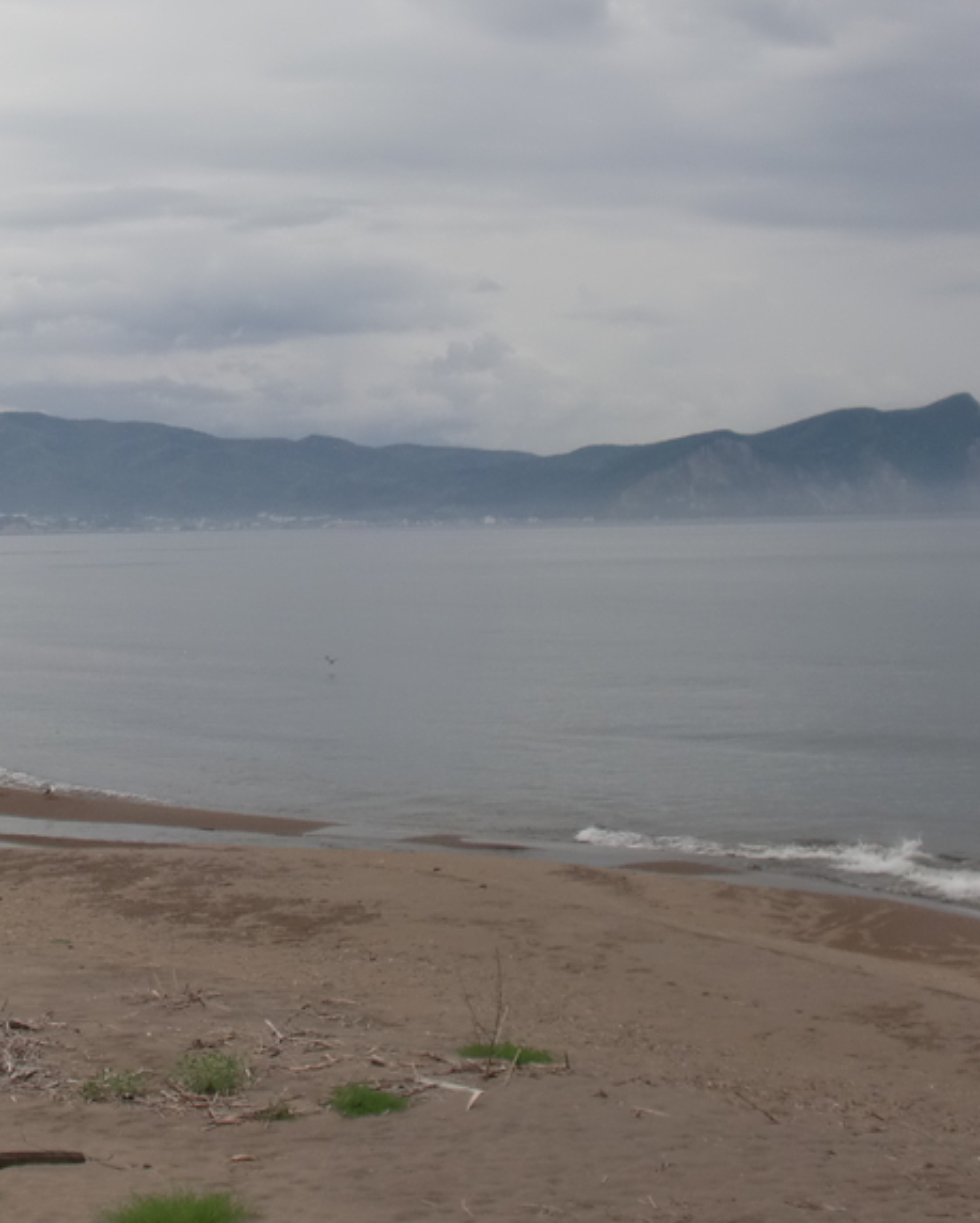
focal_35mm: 68
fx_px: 2463
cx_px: 152
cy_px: 444
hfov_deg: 22.1
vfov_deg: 27.8
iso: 64
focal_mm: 6.51
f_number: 9.1
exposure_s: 1/125
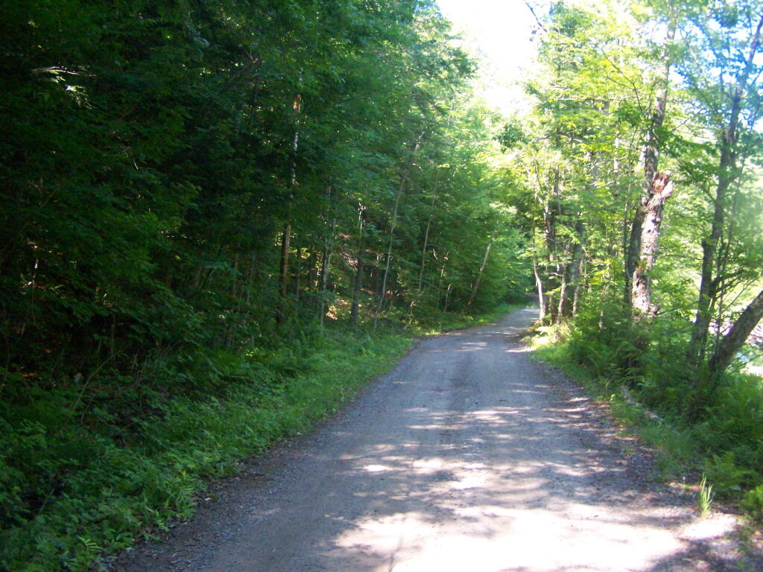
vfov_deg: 37.7
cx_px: 382
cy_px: 286
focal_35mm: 38
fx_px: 838
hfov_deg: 49.0
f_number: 2.8
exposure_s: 1/250
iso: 400
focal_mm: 6.3
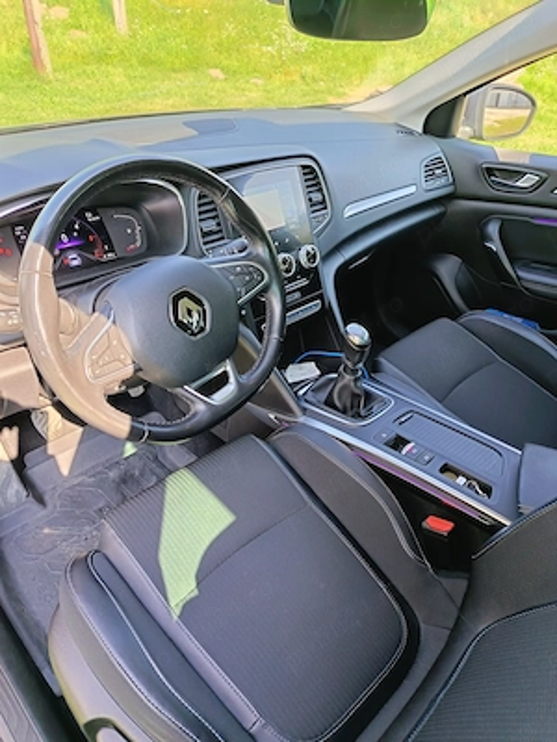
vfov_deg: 71.6
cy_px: 371
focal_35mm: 24
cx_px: 278
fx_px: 515
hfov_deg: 56.8
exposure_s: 1/100
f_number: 1.75
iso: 396
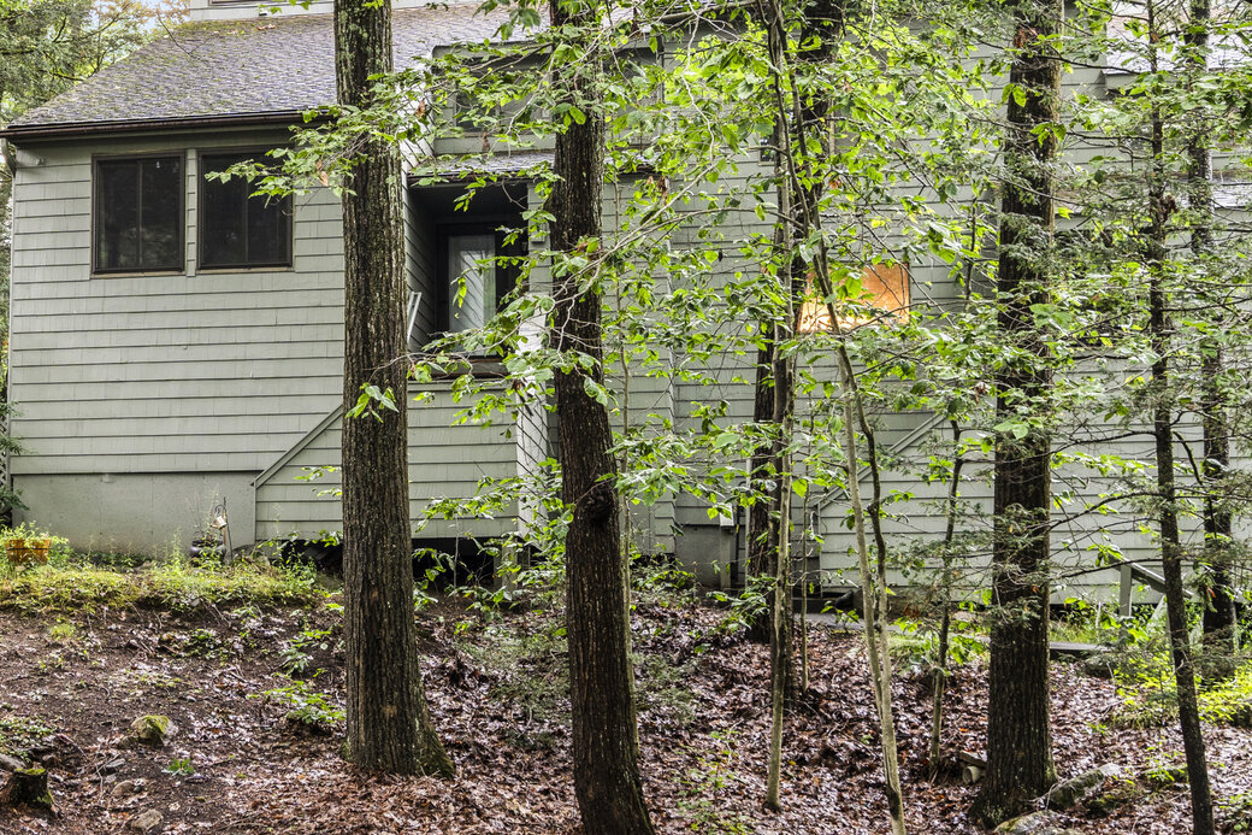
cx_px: 290
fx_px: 2191
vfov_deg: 21.6
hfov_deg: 31.3
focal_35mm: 63
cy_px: 380
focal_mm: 32
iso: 320
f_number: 8
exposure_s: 4
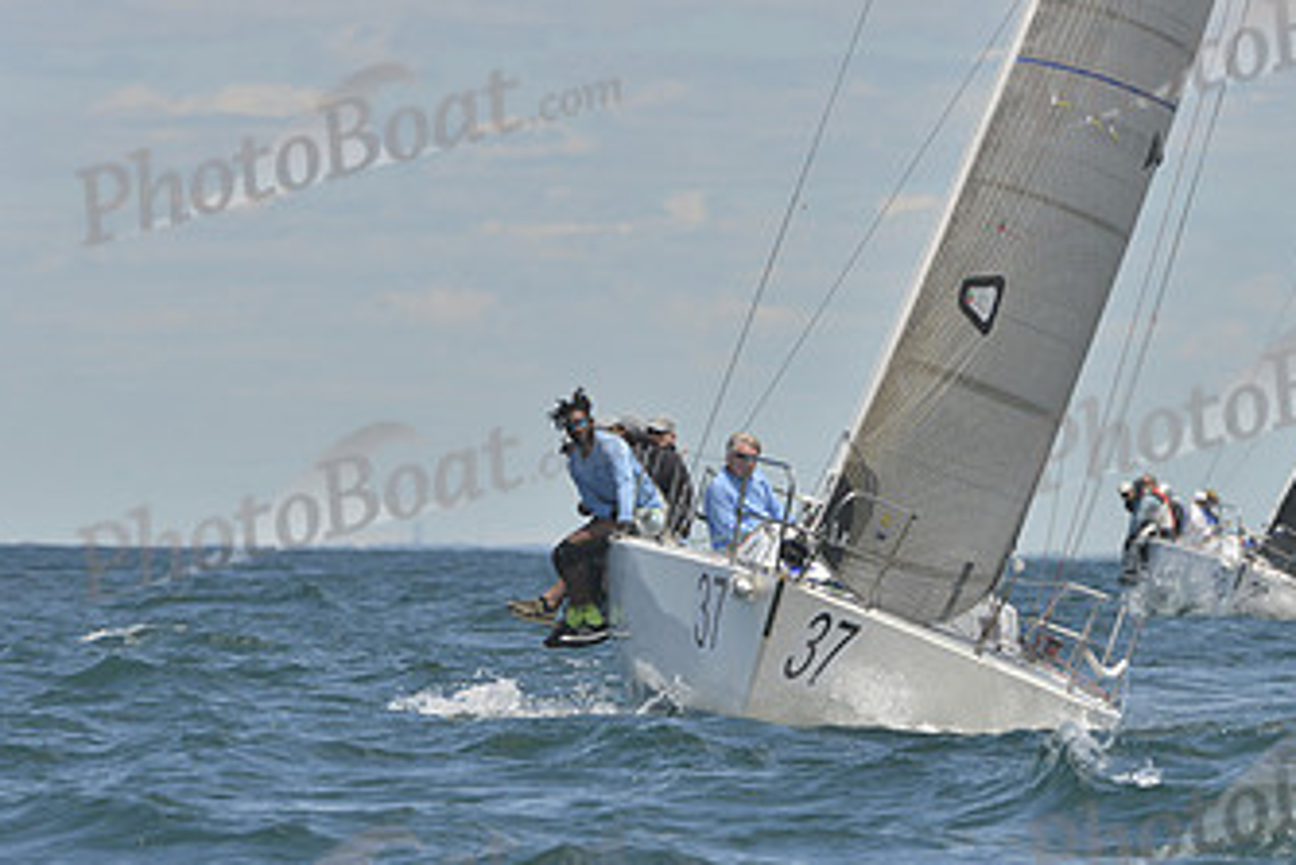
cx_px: 826
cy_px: 650
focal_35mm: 521
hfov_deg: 4.0
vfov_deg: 2.6
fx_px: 18763
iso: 280
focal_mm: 300
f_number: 9
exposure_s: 1/800
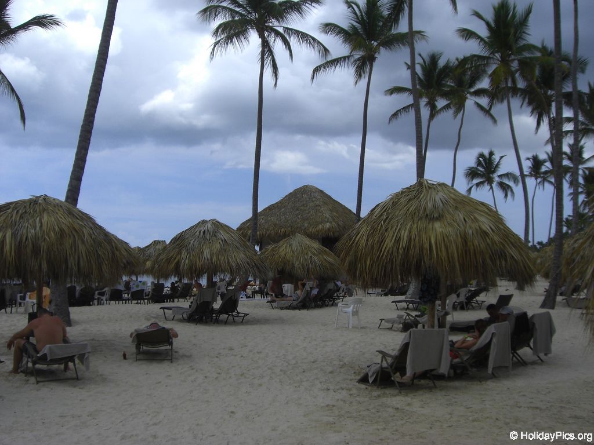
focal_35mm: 38
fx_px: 652
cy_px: 222
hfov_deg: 49.0
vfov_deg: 37.7
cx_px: 297
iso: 64
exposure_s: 1/200
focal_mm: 6.2
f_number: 8
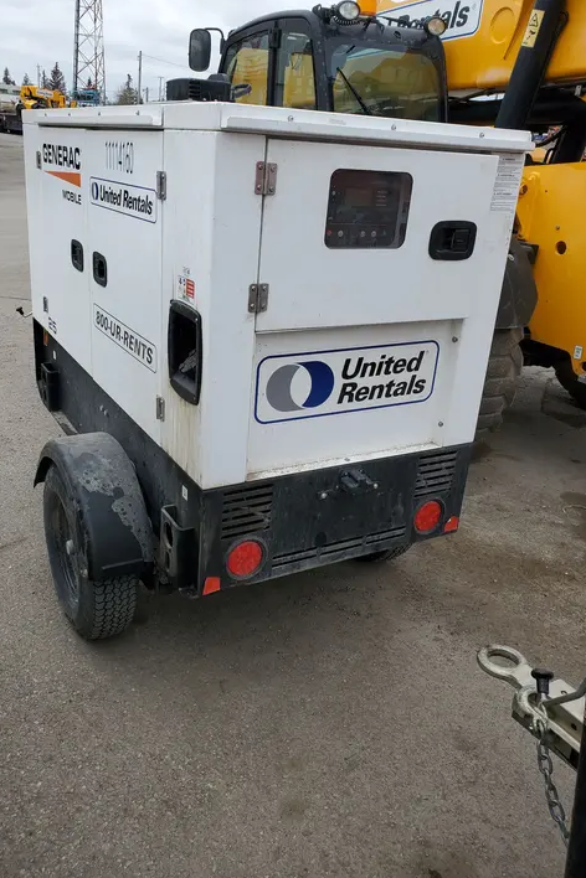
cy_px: 431
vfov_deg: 65.5
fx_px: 684
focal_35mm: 28
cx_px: 266
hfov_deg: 46.3
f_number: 2.4
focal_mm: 4.3
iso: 50
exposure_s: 1/761
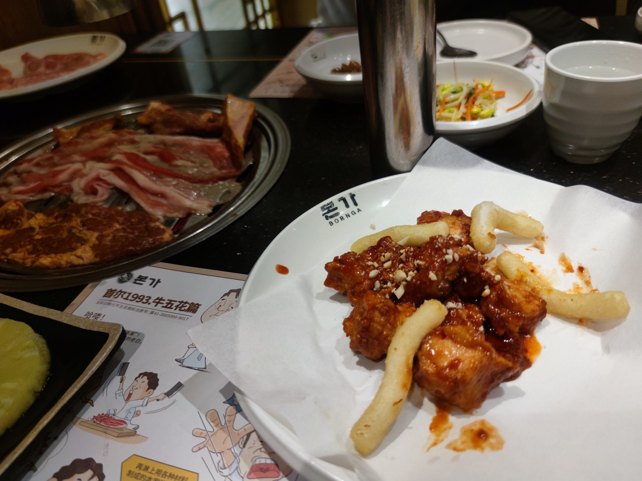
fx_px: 445
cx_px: 321
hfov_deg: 71.6
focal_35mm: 24
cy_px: 240
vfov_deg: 56.8
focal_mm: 6.72
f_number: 1.69
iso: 447
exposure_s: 1/100
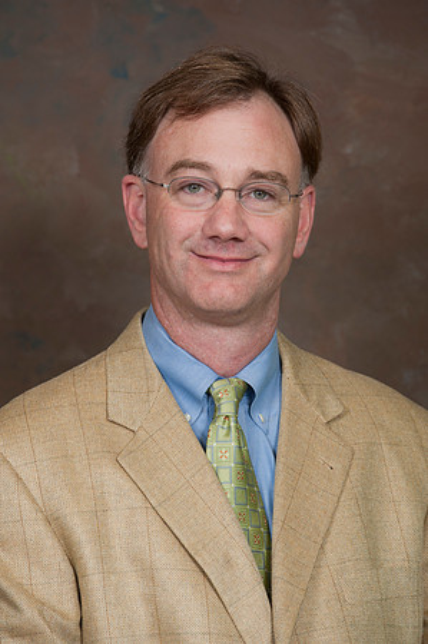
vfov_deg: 10.3
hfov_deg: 6.9
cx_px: 214
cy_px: 322
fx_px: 3575
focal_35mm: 200
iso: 320
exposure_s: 1/125
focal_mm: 200
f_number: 5.6
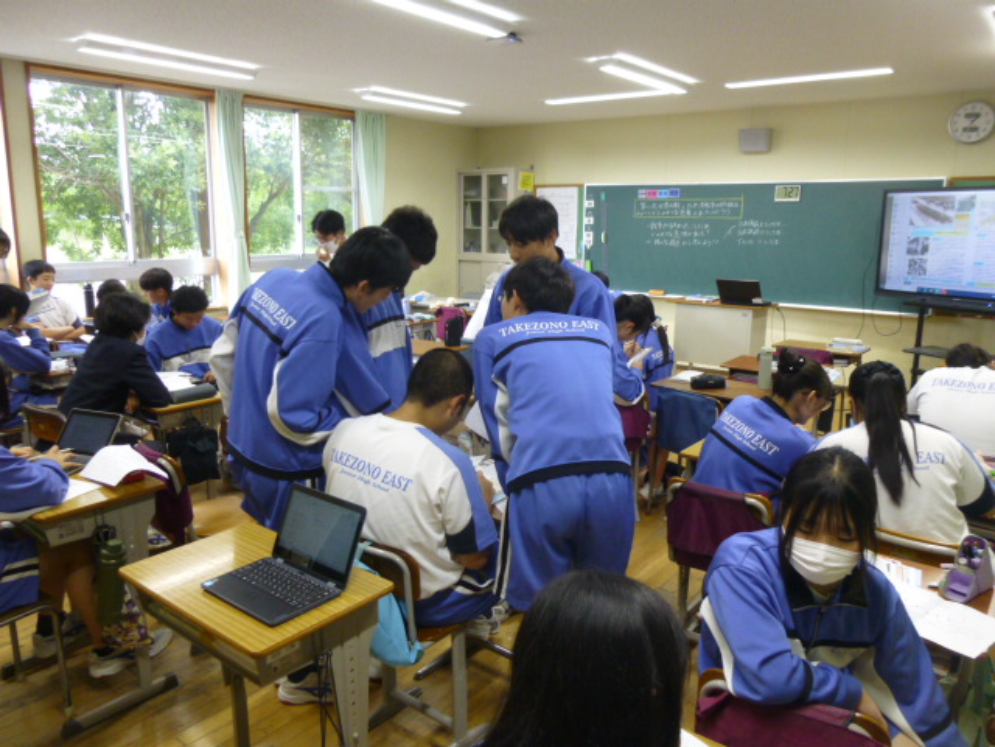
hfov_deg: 67.3
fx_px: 747
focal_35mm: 26
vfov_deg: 53.1
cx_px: 498
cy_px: 374
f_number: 3.1
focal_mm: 4.5
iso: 400
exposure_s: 1/60
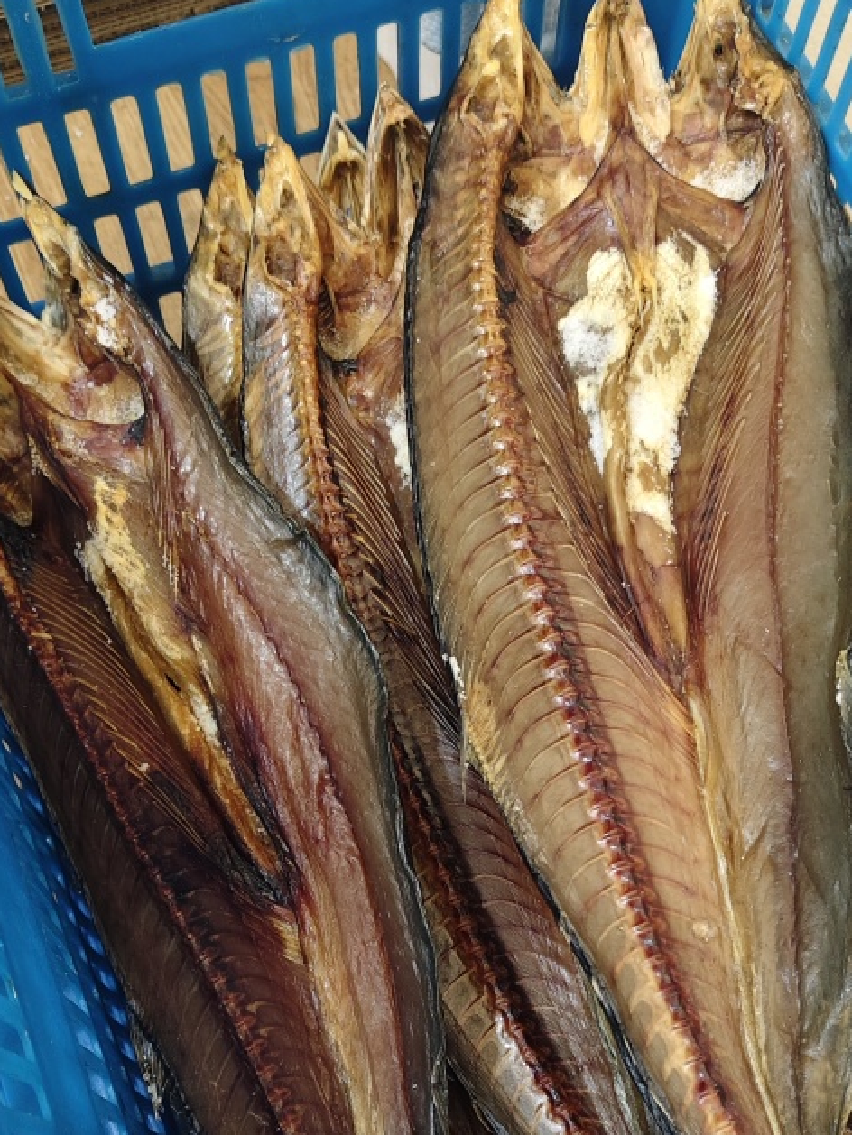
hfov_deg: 36.8
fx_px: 1279
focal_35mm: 39
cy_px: 835
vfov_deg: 46.3
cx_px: 480
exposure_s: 1/100
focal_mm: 5.56
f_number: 1.88
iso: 976
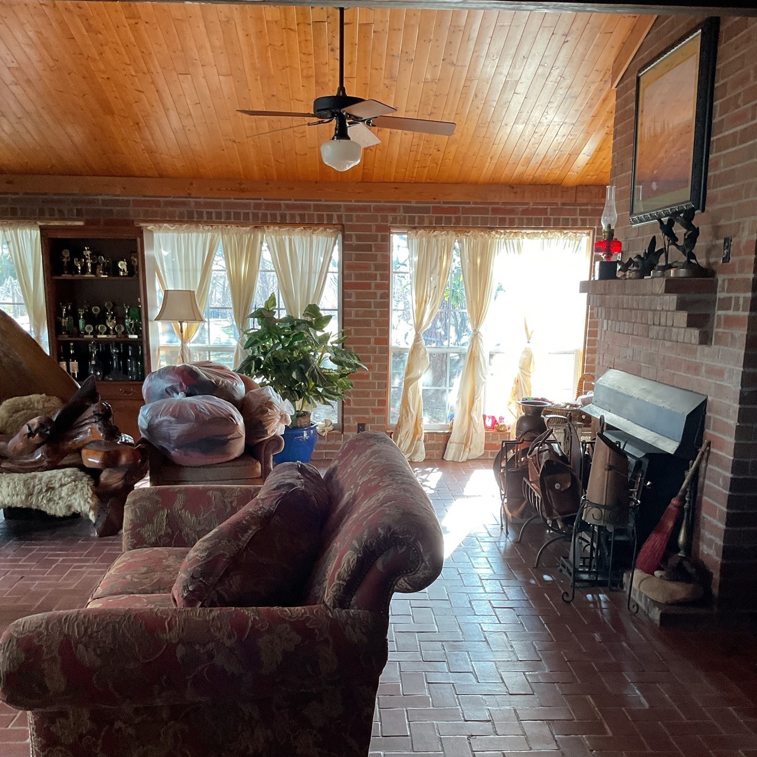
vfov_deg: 46.7
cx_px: 383
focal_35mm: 35
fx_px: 866
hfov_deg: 47.2
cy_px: 485
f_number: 1.8
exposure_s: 1/60
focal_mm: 3
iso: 80
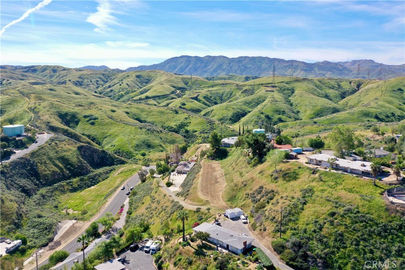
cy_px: 135
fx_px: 315
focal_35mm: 28
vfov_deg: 46.4
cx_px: 202
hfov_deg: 65.5
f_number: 8
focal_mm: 10.26
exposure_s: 1/240
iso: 100
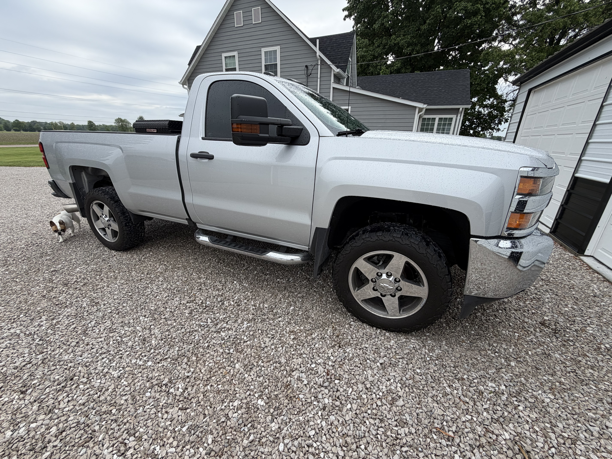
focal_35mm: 14
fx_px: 248
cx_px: 306
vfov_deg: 85.7
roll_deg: -1.4
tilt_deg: -21.1
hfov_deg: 102.1
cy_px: 230
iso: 40
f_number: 2.2
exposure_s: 1/686
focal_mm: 2.22
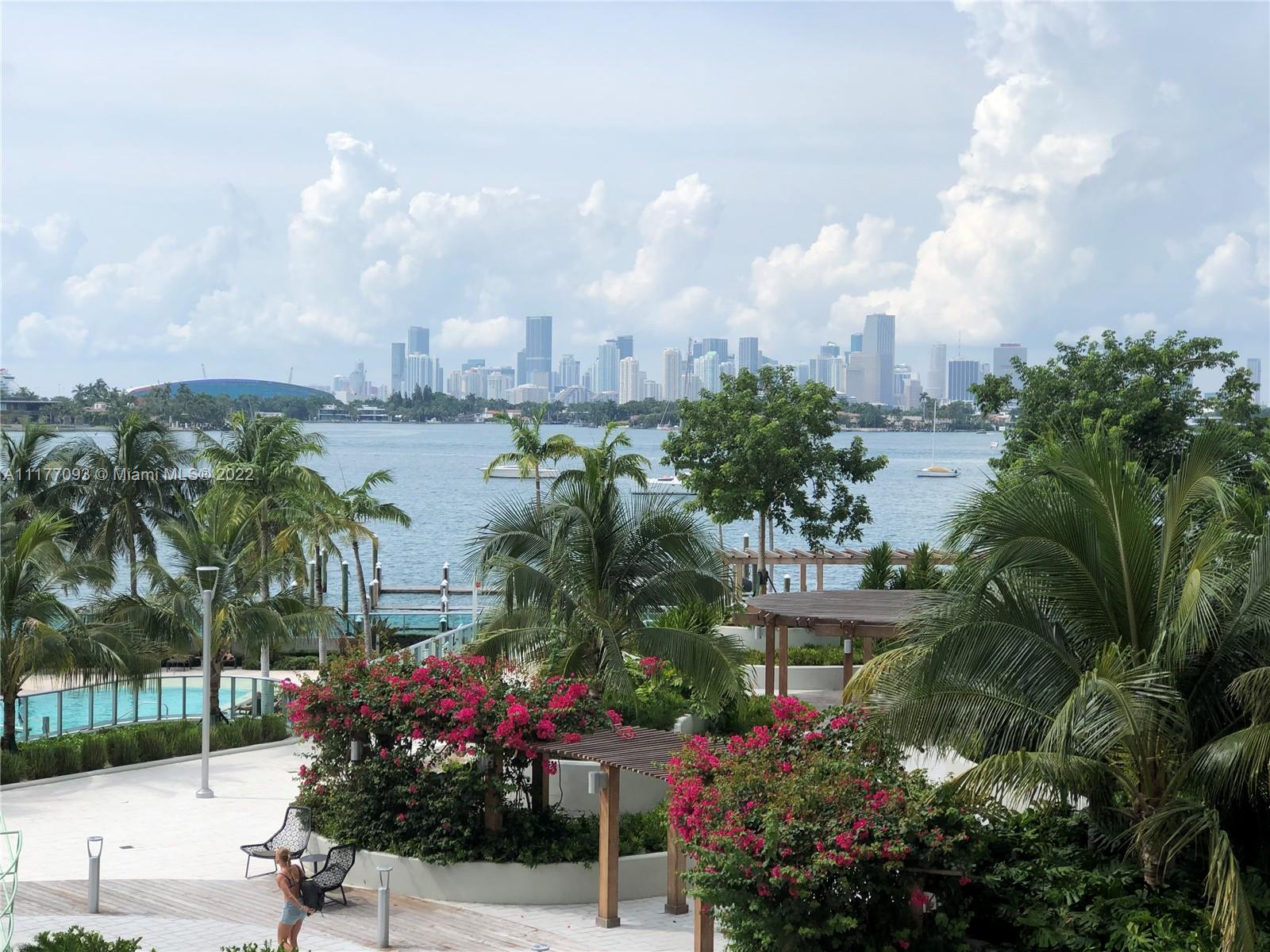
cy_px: 476
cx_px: 635
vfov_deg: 25.7
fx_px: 2091
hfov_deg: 33.8
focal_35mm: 57
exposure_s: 1/1080
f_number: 2.8
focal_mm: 6.6
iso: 20
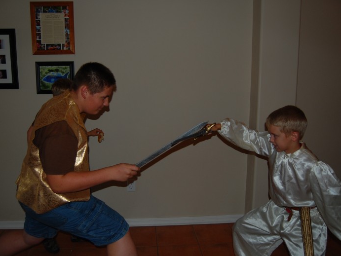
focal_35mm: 30
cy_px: 128
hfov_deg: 59.9
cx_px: 165
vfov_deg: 46.8
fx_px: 296
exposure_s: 1/60
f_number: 3.5
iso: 200
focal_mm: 18
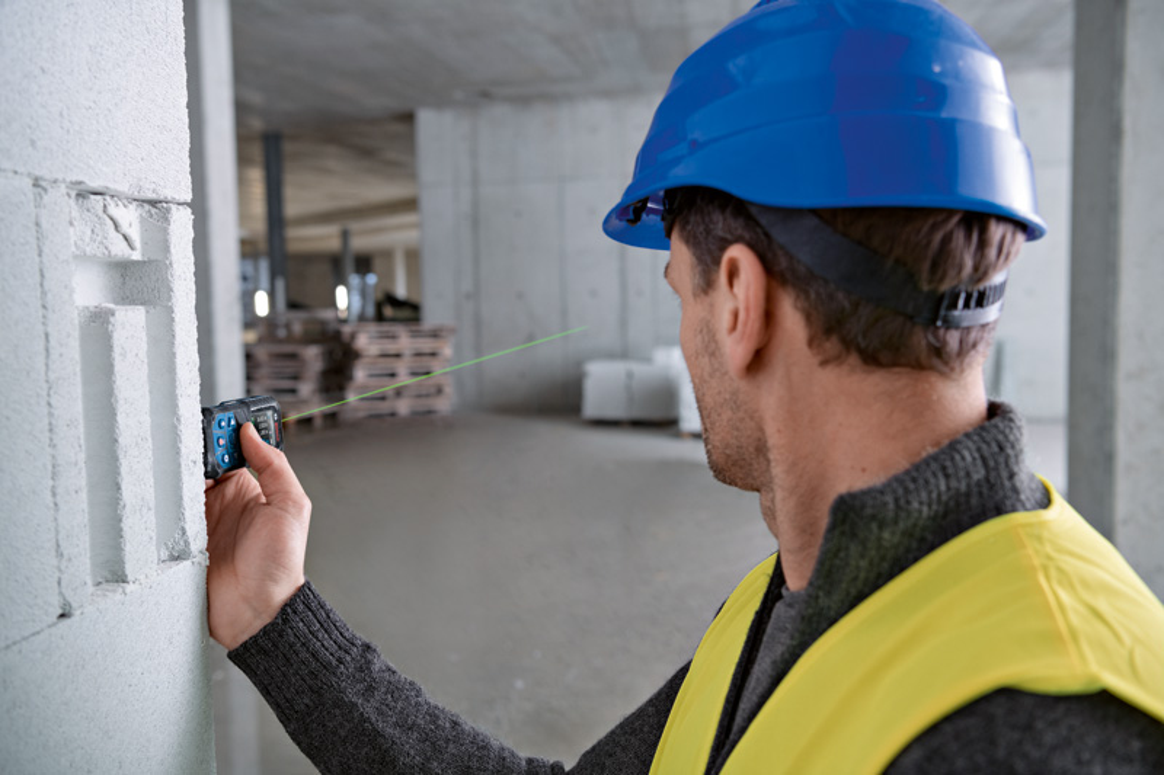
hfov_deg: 53.1
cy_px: 388
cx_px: 582
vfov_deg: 36.9
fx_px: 1164
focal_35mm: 36
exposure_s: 1/20
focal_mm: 36
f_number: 4.5
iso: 400
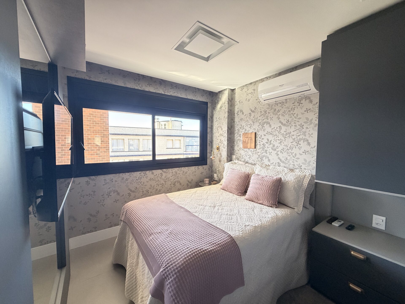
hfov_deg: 102.1
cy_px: 152
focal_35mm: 14
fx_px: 164
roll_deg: -0.3
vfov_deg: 85.7
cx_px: 202
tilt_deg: -3.8
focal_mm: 2.22
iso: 320
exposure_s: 1/109
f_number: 2.2
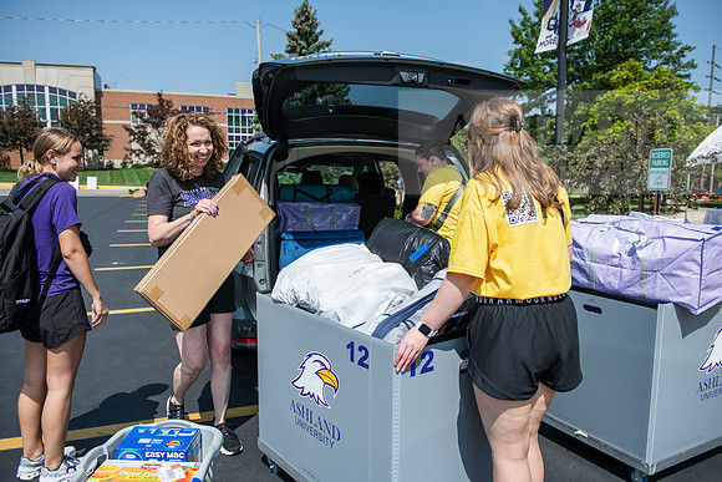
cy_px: 241
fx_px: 562
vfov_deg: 46.4
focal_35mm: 28
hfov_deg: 65.5
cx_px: 361
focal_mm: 28
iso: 80
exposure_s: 1/800
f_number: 3.5
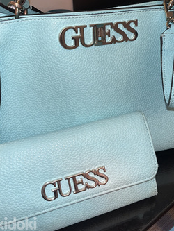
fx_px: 261
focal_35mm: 39
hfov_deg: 36.8
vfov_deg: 47.0
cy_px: 74
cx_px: 98
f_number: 1.6
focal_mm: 5.1
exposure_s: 1/28
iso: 32
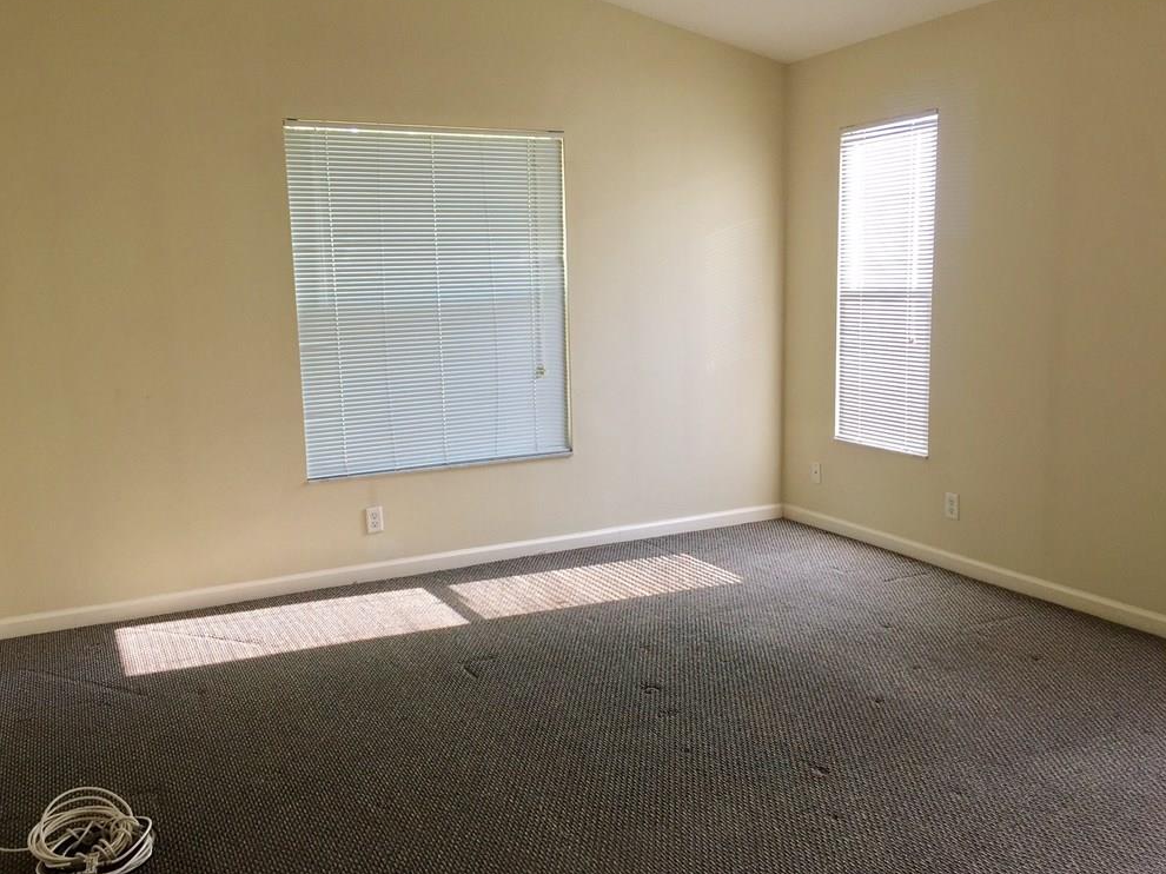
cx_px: 583
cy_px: 436
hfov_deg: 60.0
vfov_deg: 46.8
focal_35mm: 30
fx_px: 1010
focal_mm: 4.15
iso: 32
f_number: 2.2
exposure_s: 1/40
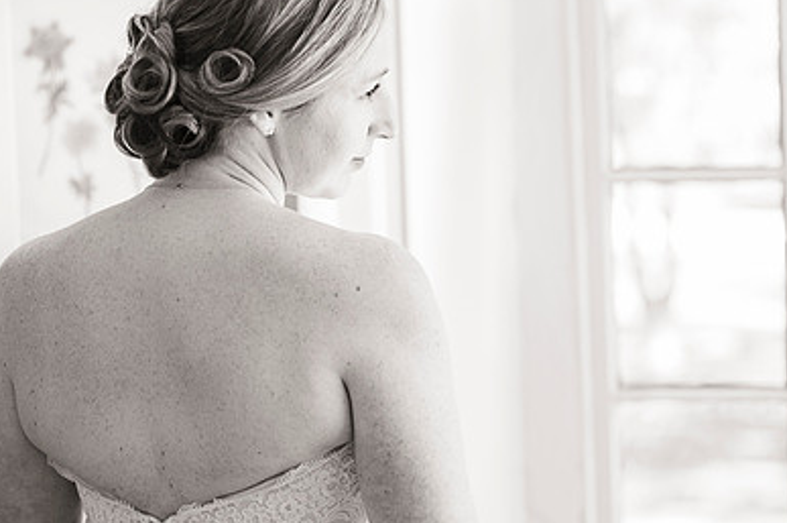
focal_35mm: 120
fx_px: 2620
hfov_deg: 17.1
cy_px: 183
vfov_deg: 11.4
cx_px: 380
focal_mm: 80
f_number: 2.8
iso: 500
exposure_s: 1/160
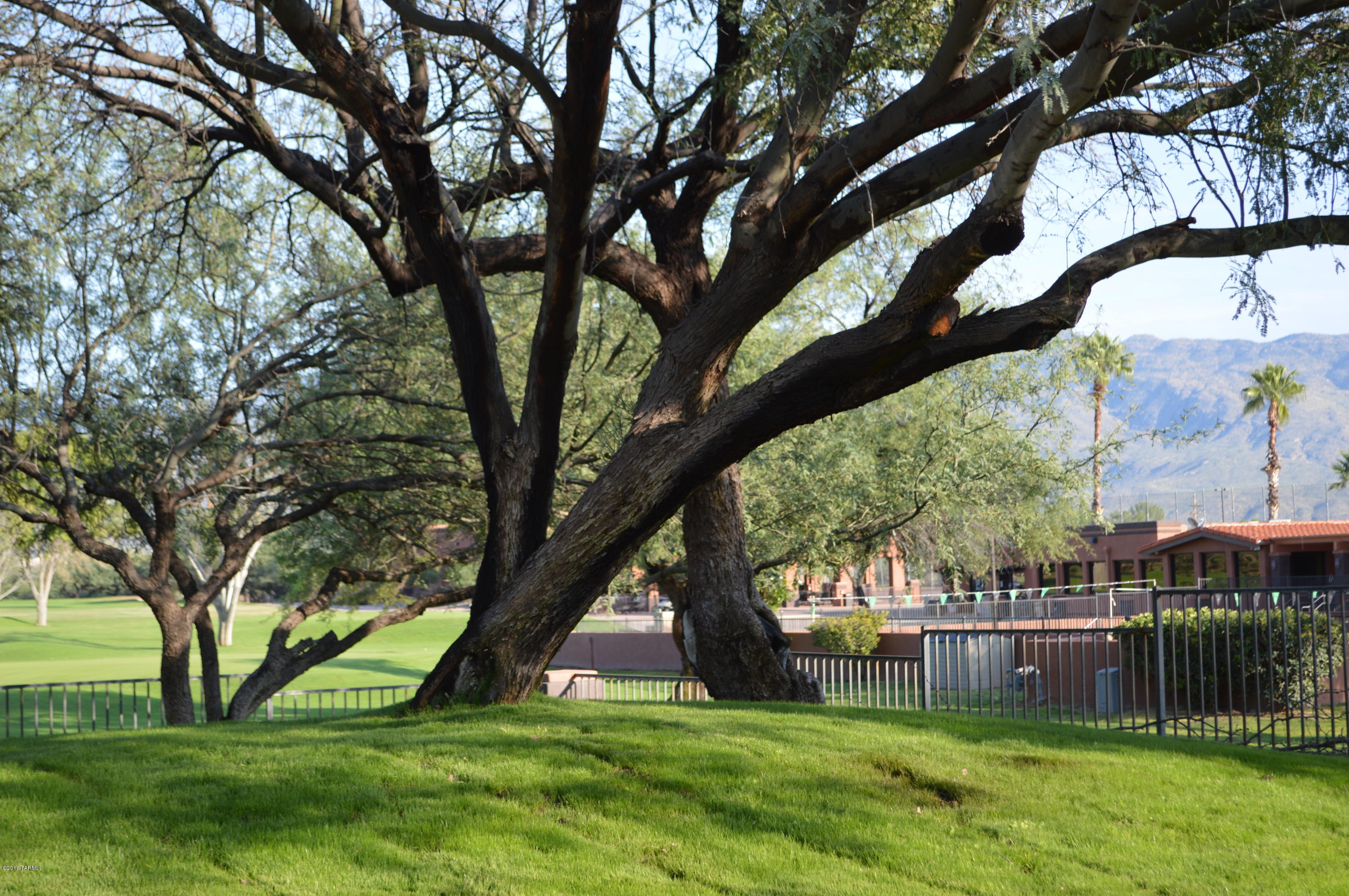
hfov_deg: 33.4
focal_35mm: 60
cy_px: 448
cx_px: 674
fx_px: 2246
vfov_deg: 22.6
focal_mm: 40
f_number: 5.6
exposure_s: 1/125
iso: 100
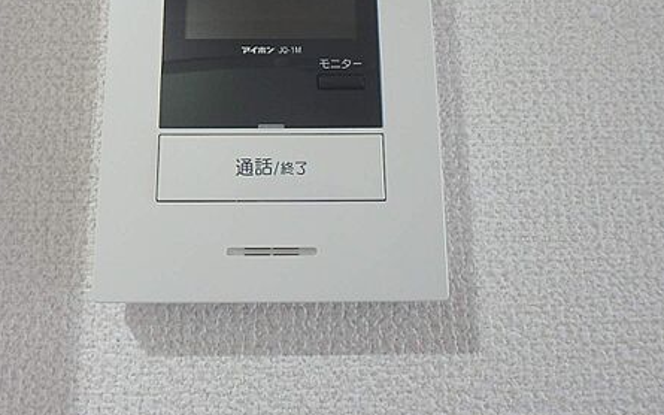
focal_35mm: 32
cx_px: 281
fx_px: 579
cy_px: 125
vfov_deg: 38.8
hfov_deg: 59.4
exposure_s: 1/30
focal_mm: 3.7
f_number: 3.5
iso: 250
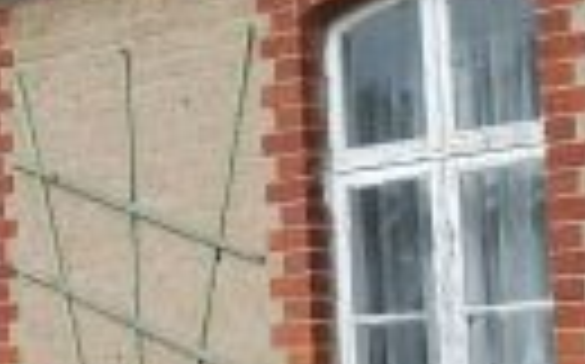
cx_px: 180
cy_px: 182
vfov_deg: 8.4
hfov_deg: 13.5
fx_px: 2469
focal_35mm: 155
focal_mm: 22
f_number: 8
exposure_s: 1/250
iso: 200
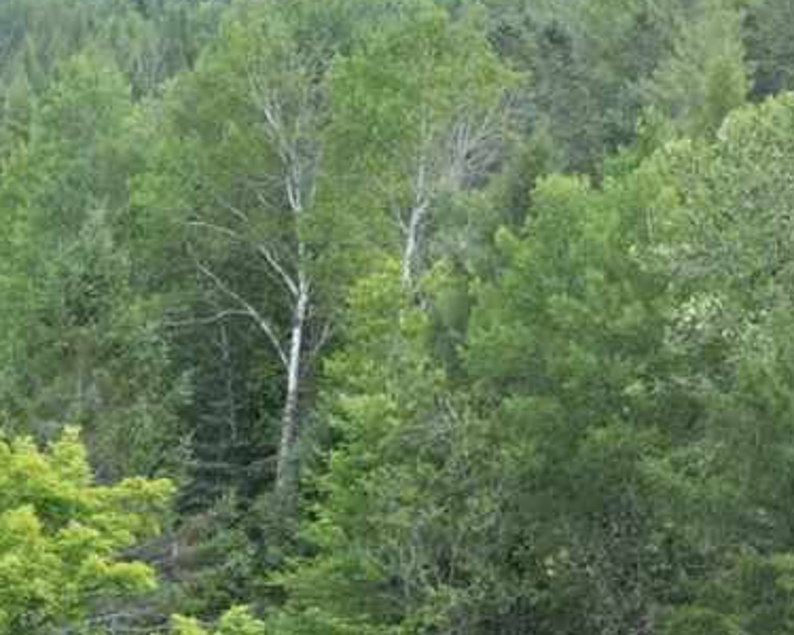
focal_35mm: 192
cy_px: 1731
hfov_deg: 9.3
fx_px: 4512
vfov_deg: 7.3
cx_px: -887
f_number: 1.7
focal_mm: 6.72
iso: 200
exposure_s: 1/800
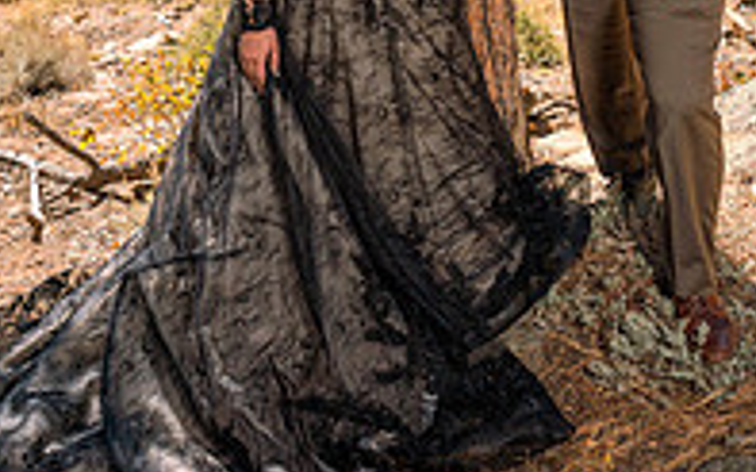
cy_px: -8
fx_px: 1153
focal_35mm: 56
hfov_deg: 36.0
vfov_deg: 22.2
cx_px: 491
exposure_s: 1/2000
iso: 200
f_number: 4
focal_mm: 24
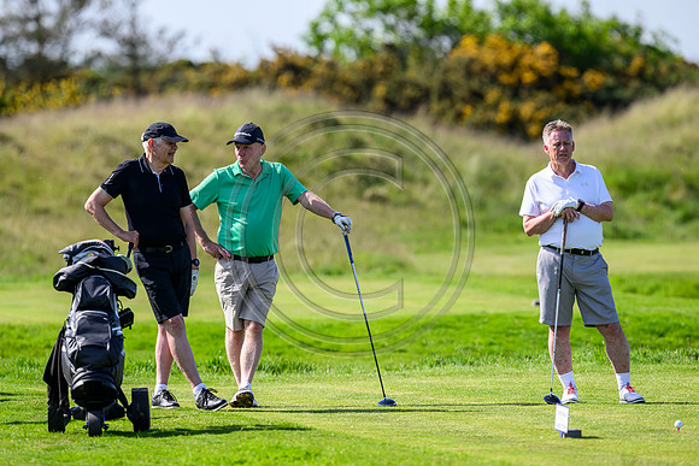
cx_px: 350
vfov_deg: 3.4
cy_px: 233
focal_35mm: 400
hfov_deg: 5.2
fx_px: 7768
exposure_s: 1/2500
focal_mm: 400
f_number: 4.5
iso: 500
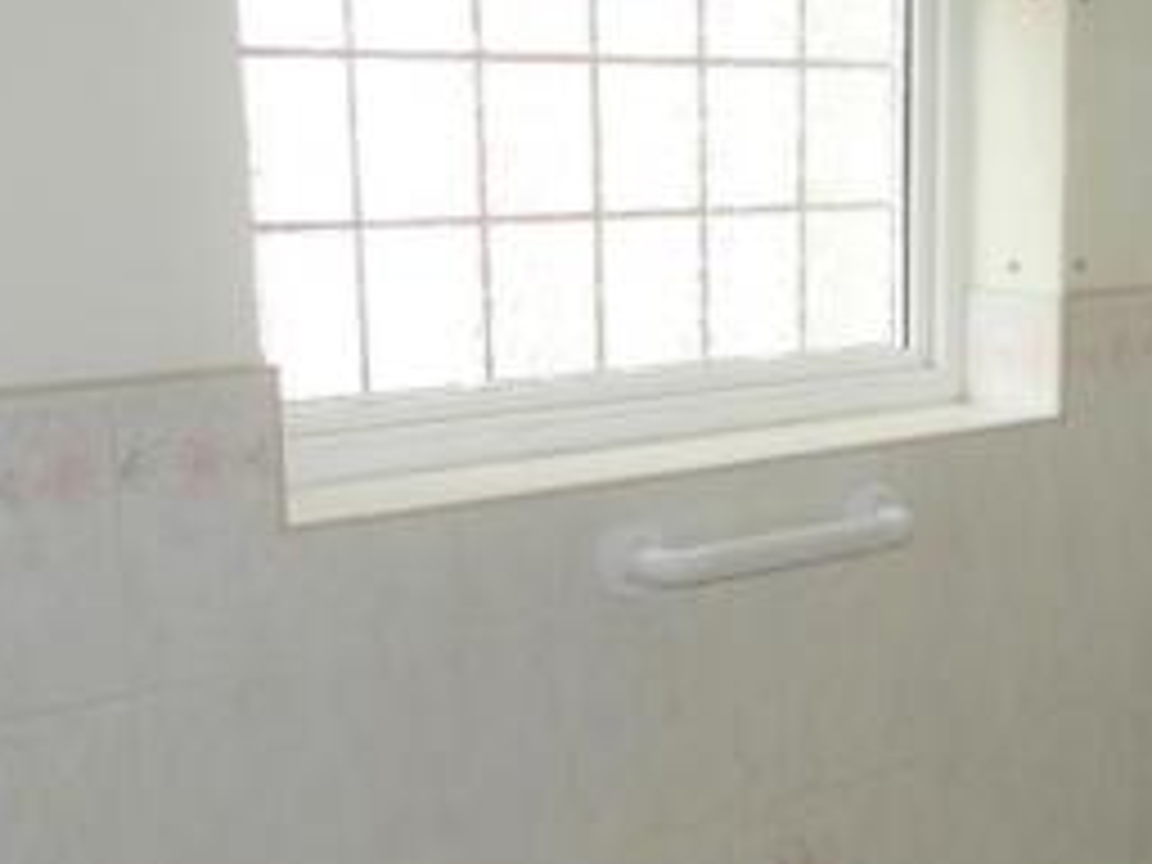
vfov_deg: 25.6
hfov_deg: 33.0
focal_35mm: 57
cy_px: 547
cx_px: 893
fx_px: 1897
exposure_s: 1/50
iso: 80
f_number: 3.1
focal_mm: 4.5
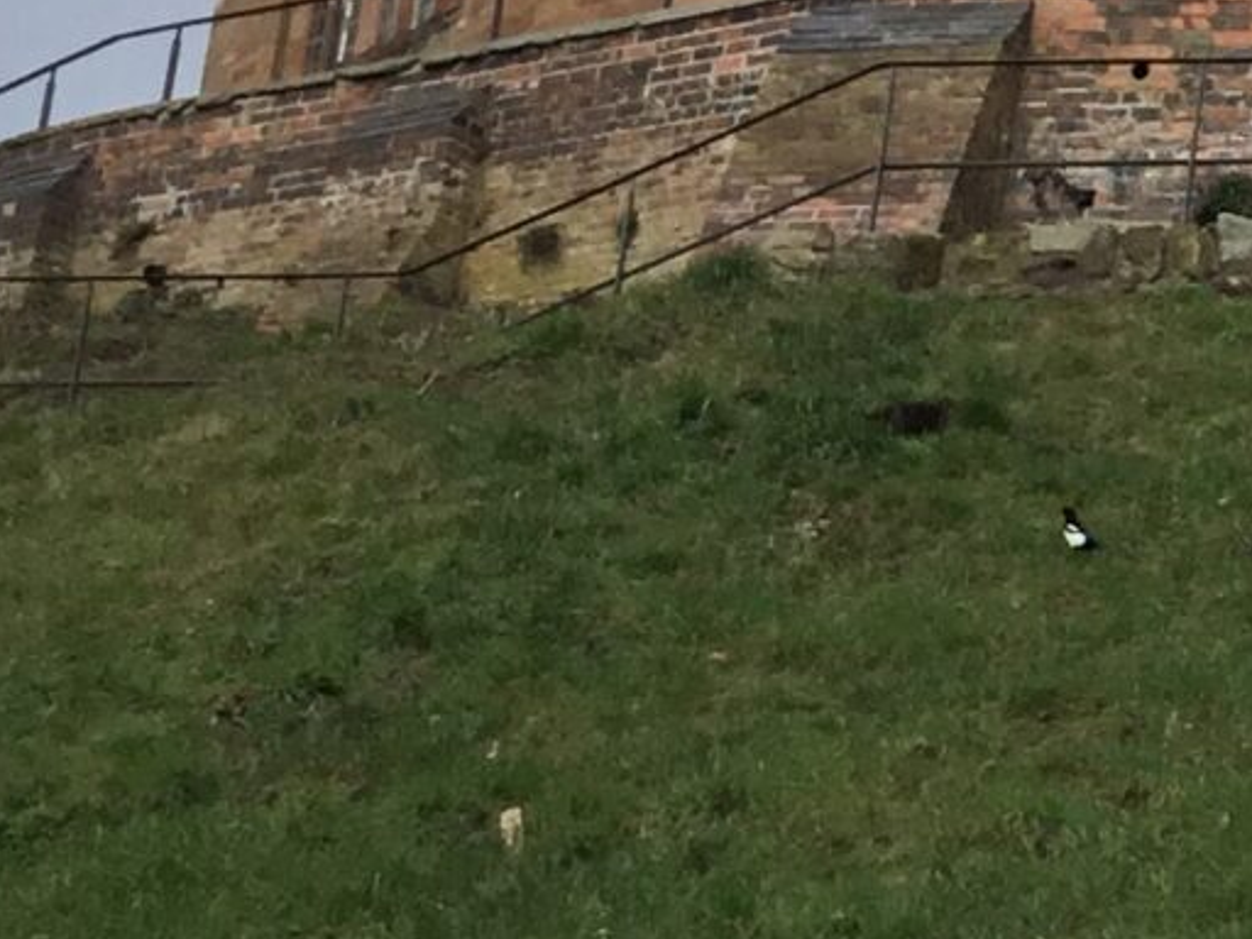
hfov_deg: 11.5
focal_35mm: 155
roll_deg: -2.3
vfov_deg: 9.6
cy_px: 597
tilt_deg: +18.6
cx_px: 2514
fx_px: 5606
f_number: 2.4
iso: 25
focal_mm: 3.3
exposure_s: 1/1045
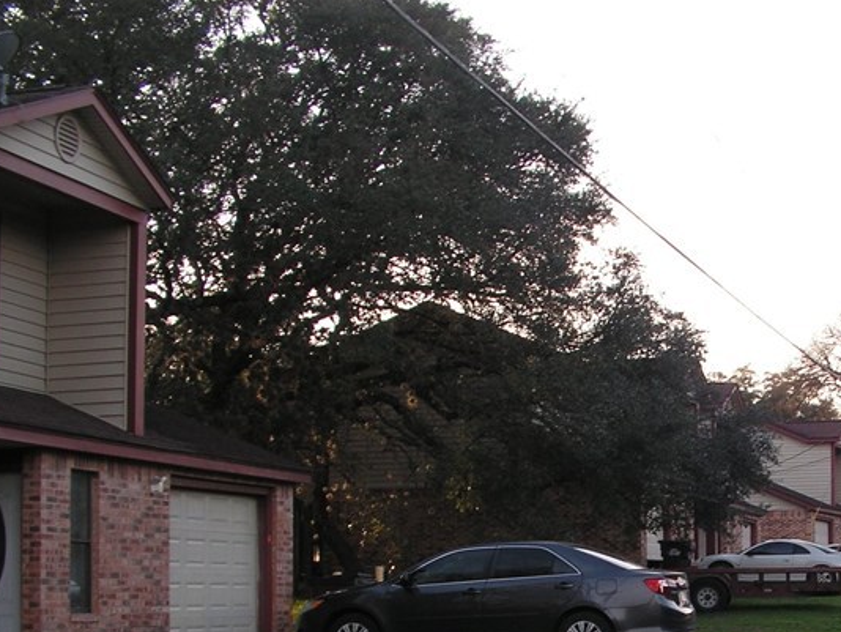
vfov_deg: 20.9
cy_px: 577
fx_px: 1677
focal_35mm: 69
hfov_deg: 27.4
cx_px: 710
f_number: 4.8
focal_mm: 6
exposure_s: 1/60
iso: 50
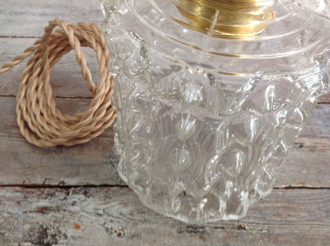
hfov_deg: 52.7
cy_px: 123
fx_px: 333
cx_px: 165
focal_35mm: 35
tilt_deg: -49.2
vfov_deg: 40.6
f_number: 2.4
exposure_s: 1/17
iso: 50
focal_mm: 4.28
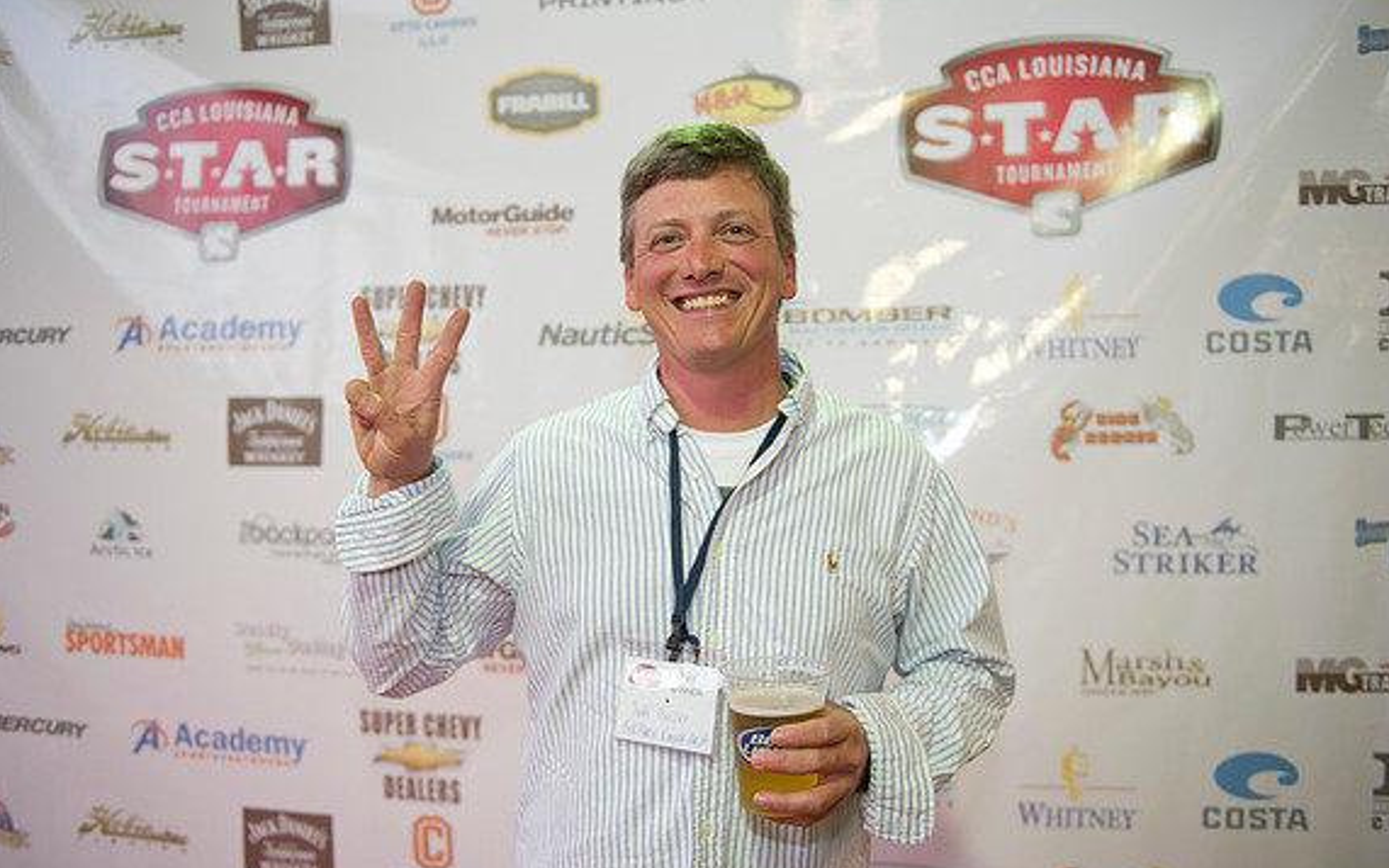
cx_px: 698
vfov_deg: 41.8
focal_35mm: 30
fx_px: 1136
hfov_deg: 62.9
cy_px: 428
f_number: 2.8
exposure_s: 1/80
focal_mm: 29
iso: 1000
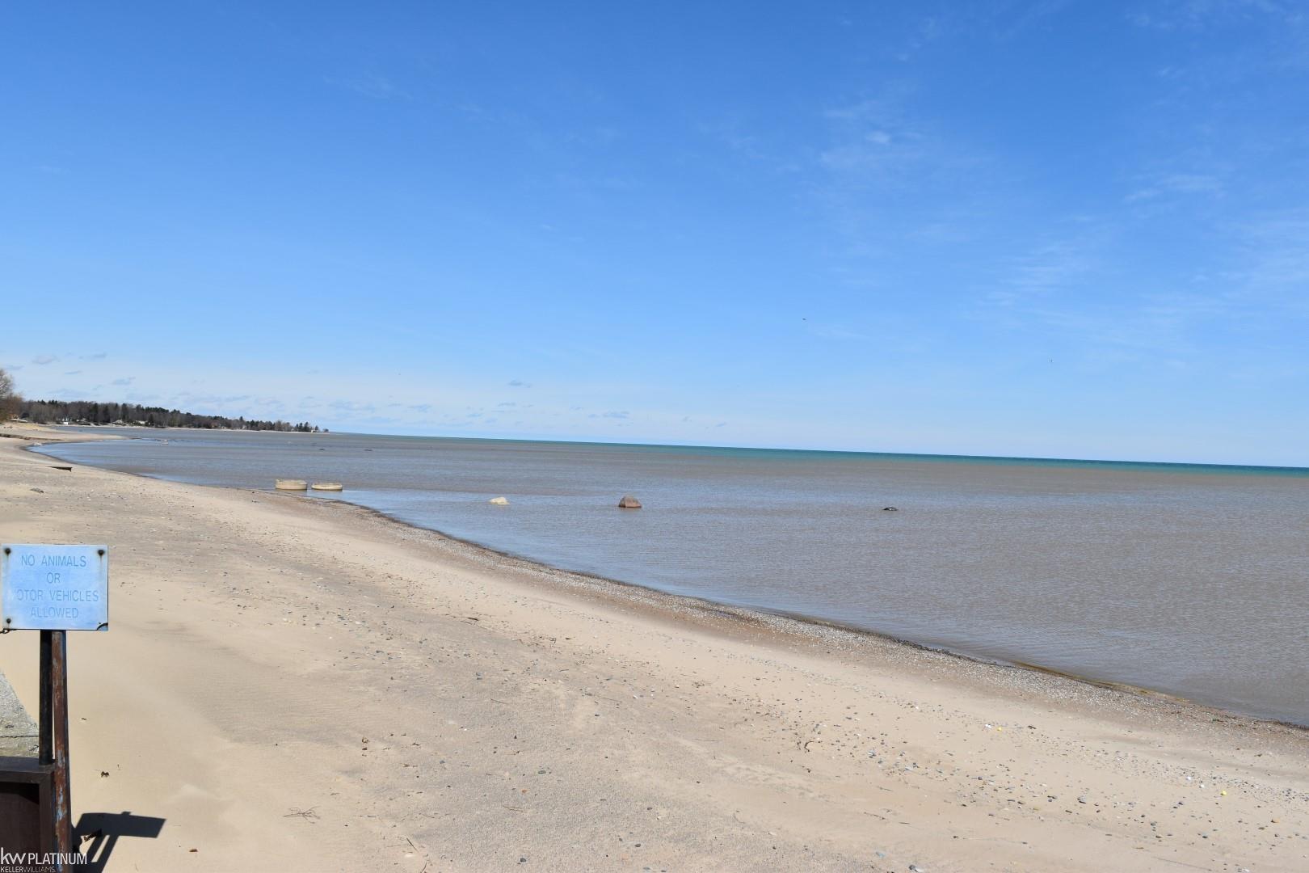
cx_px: 654
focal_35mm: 27
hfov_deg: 67.4
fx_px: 982
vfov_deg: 47.9
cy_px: 436
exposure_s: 1/500
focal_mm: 18
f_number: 11
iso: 200
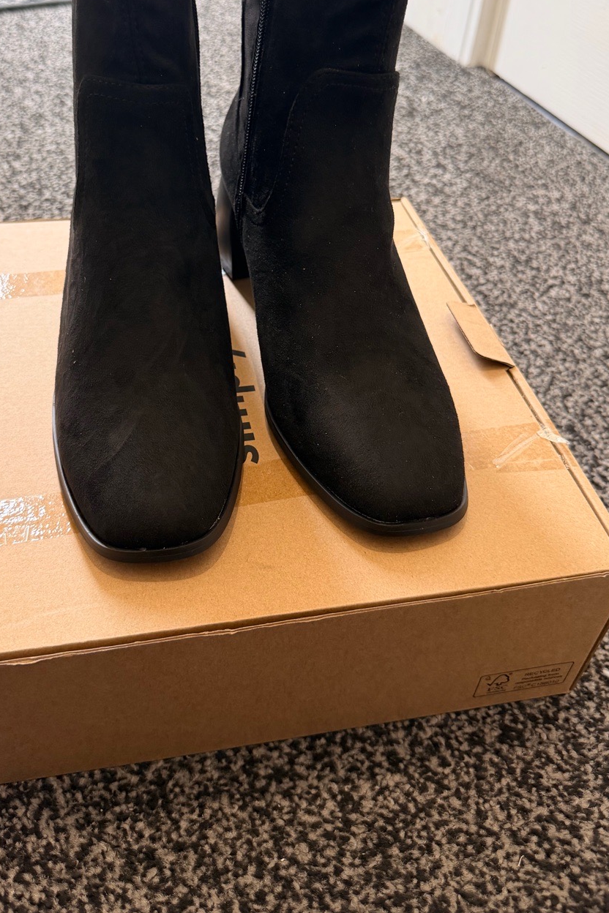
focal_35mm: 32
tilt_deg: -38.4
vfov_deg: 57.8
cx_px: 244
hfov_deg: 40.9
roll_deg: -3.3
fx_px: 812
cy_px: 328
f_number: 1.78
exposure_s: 1/106
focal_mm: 6.76
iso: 200
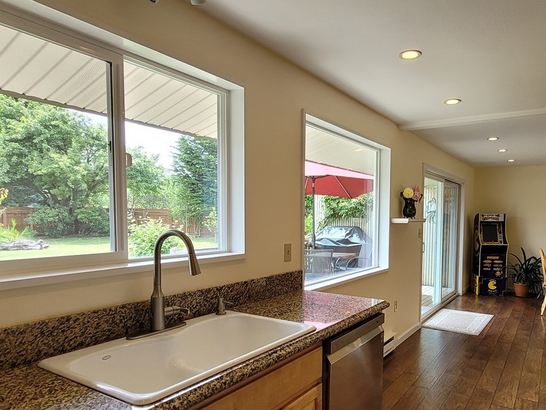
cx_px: 338
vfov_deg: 56.5
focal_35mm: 24
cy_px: 237
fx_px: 379
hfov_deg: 70.5
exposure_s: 1/120
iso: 64
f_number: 2.2
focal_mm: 1.74
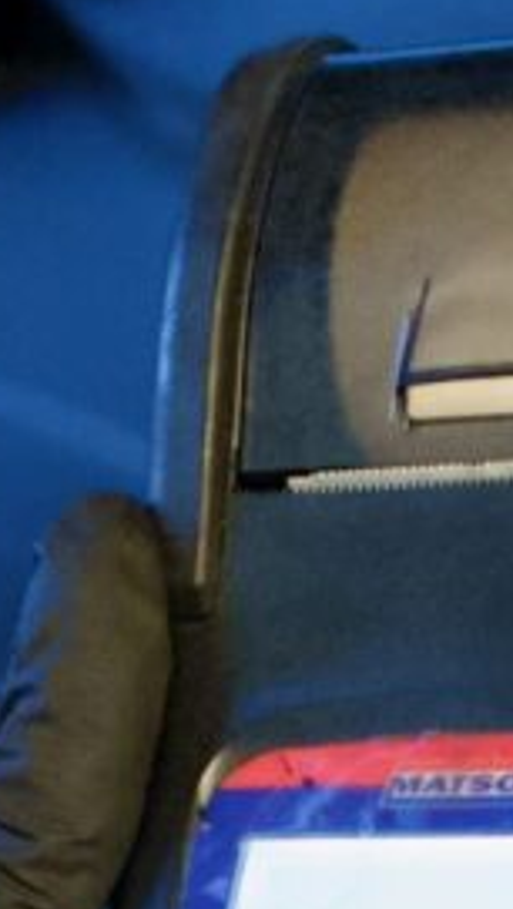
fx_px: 4003
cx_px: 347
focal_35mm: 166
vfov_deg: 12.6
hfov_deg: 7.3
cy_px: 1164
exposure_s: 1/125
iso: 6400
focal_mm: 28
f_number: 3.5
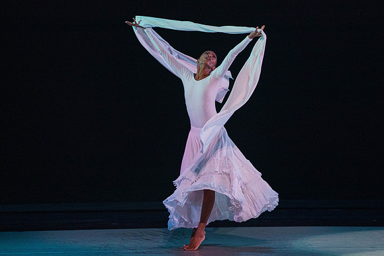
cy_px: 129
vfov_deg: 3.2
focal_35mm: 436
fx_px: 4647
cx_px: 203
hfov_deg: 4.7
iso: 5000
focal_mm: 400
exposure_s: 1/400
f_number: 6.3
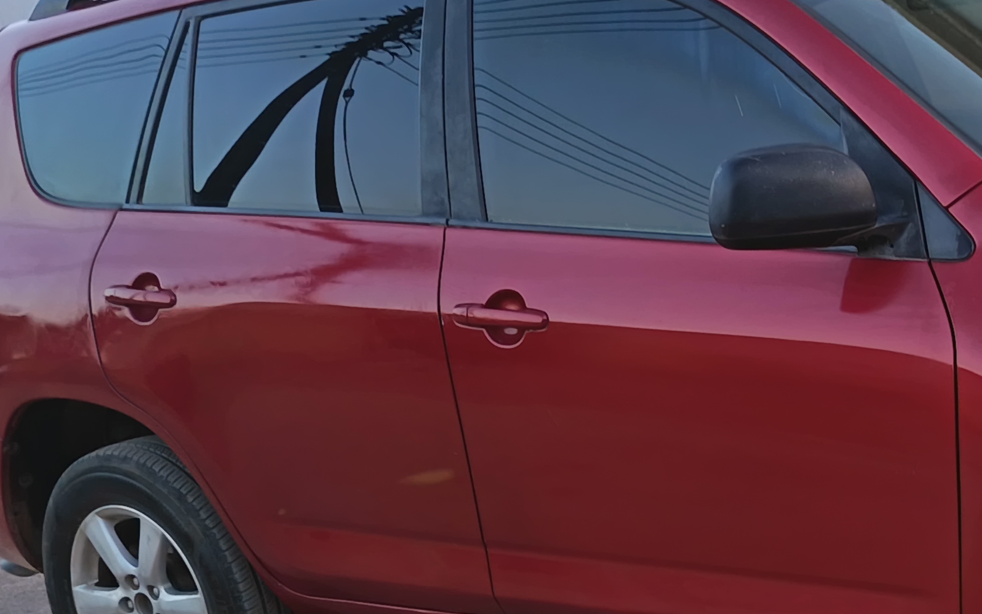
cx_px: 933
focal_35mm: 72
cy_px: 539
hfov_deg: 27.3
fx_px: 1927
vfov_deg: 17.8
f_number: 1.75
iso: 379
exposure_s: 1/50
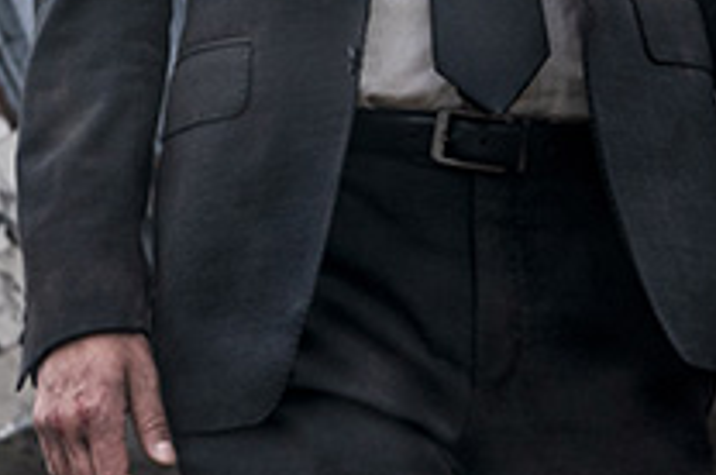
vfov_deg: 3.8
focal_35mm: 364
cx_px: 568
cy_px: -65
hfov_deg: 5.7
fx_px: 7228
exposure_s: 1/320
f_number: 8
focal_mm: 84
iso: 400
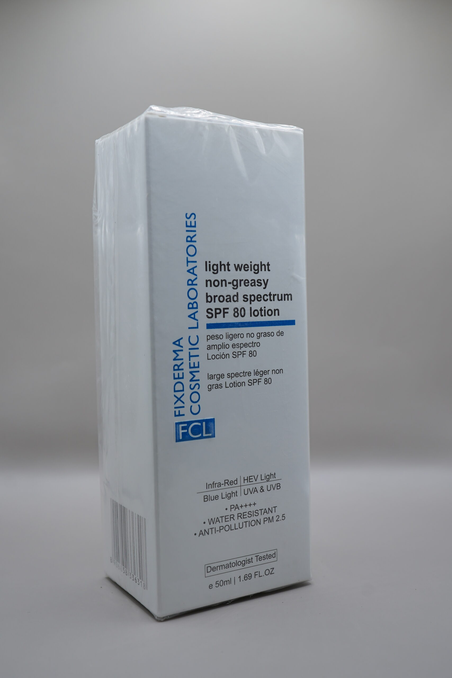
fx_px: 678
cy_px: 339
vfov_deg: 53.1
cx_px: 226
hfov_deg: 36.9
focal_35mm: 36
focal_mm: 24
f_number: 6.3
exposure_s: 1/80
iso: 160
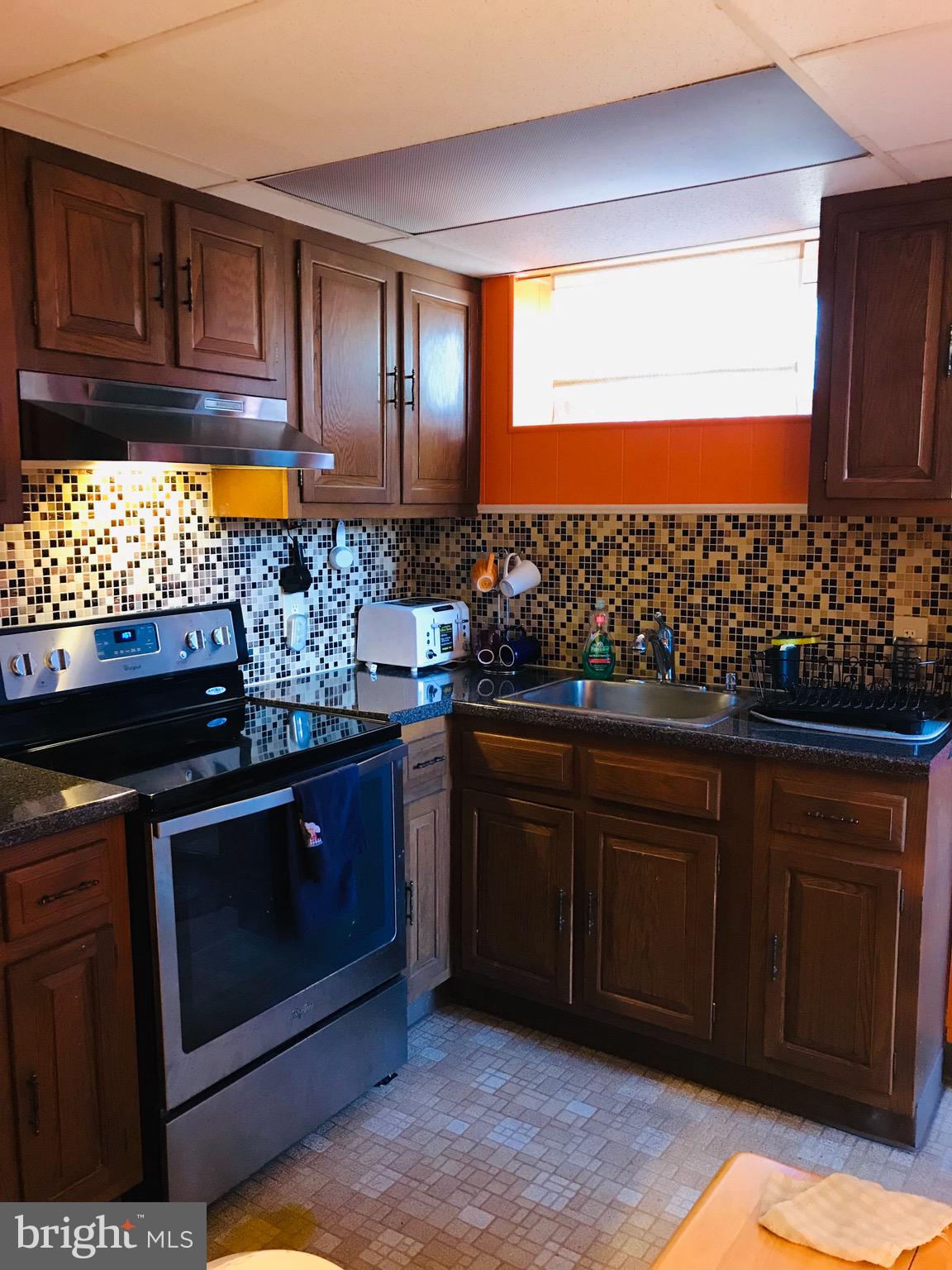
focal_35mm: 28
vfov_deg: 63.4
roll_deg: -0.1
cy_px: 635
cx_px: 476
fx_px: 1027
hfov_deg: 49.7
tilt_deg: -7.1
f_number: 1.8
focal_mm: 3.99
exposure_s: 1/8
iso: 100
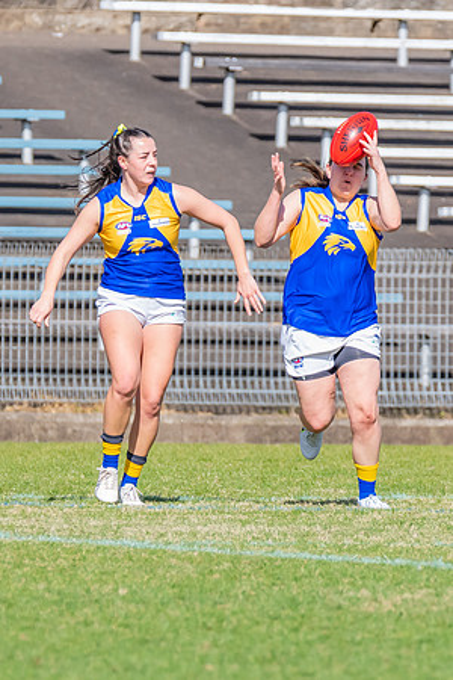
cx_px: 148
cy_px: 430
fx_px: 21250
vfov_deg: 1.8
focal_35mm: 1126
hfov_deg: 1.2
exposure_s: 1/1600
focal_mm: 500
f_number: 9
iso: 800
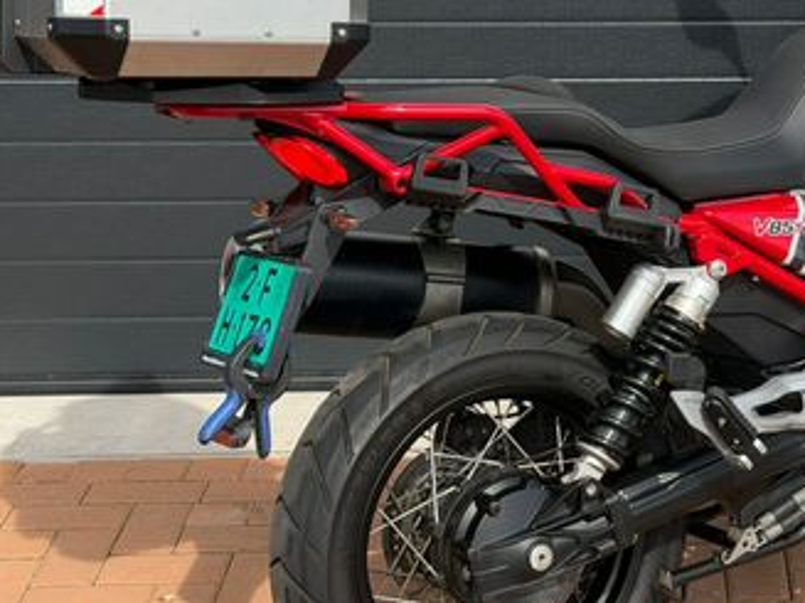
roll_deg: +0.0
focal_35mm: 94
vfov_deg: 15.7
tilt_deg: -16.4
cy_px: 236
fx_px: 2185
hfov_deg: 20.5
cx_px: 721
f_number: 1.78
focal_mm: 6.76
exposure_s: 1/2667
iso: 100
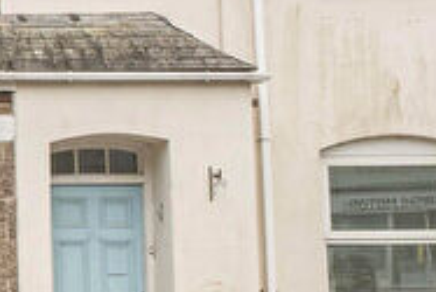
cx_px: -268
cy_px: 53
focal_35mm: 116
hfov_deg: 15.8
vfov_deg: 11.8
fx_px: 1406
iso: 400
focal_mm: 21
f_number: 8
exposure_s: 1/125
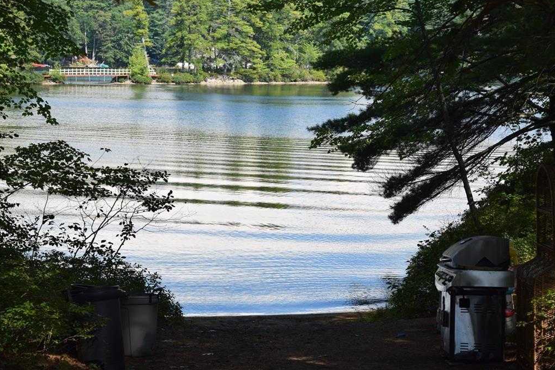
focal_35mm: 84
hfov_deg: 24.3
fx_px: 1287
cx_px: 278
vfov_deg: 16.4
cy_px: 183
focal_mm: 55
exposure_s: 1/320
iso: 200
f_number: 9
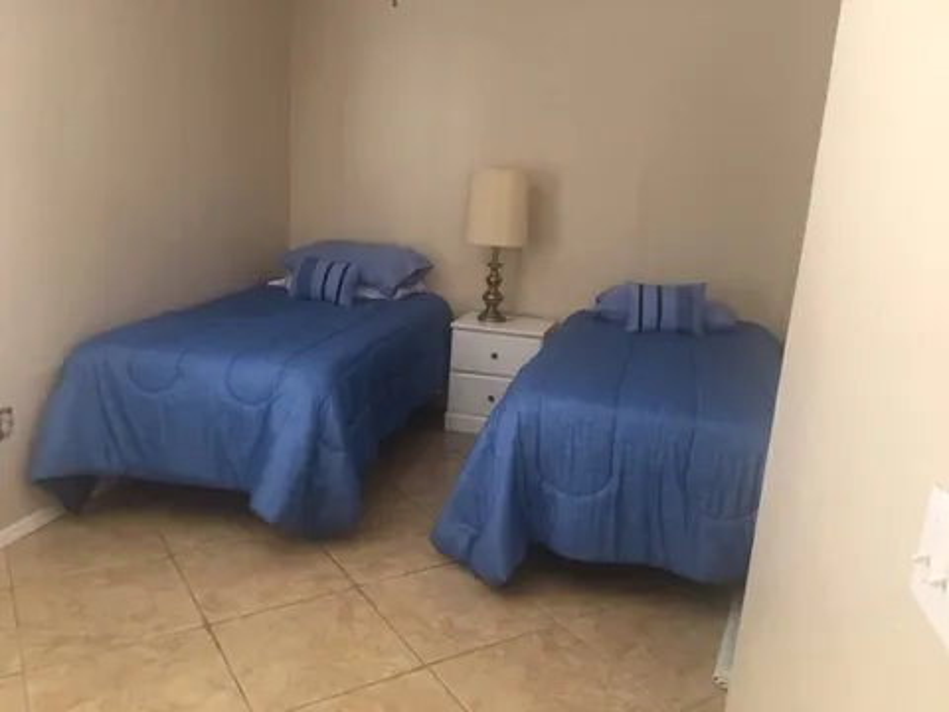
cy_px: 356
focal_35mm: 29
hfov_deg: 61.7
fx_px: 795
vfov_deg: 48.2
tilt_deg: -13.4
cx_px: 474
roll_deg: -3.9
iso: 200
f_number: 2.2
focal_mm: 4.2
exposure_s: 1/17
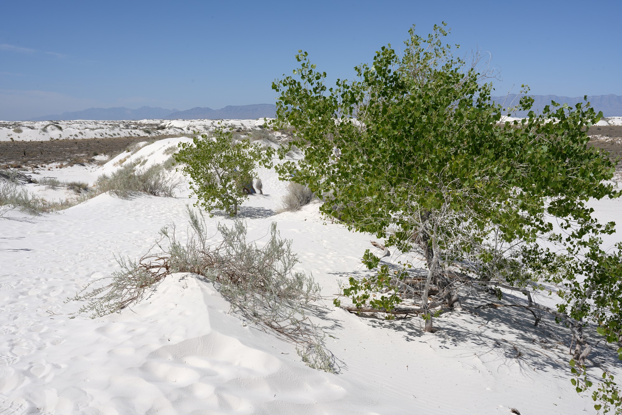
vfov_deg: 37.9
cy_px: 208
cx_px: 311
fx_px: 605
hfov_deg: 54.4
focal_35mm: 35
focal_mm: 35
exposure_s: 1/100
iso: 64
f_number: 18
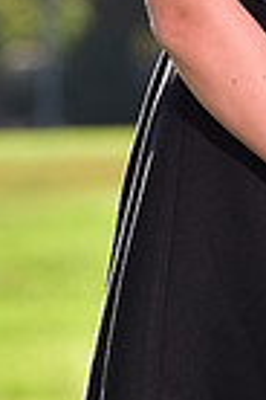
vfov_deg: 3.0
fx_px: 7680
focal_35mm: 693
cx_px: 319
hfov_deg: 2.0
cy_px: -220
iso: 100
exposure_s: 1/200
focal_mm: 165
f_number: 5.6
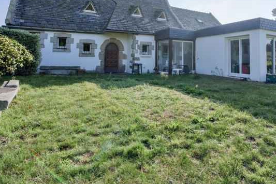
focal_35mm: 24
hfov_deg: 72.1
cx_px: 178
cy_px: 48
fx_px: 184
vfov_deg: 51.1
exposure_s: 1/4000
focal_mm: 16
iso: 800
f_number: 8
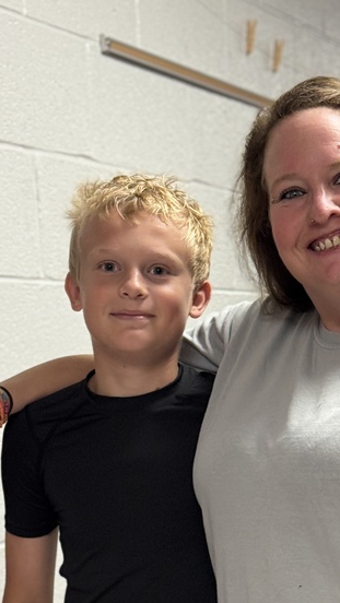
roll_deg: +3.0
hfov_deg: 12.4
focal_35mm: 97
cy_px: 543
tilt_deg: -7.5
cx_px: 274
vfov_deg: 21.5
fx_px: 1553
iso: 250
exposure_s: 1/42
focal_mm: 6.76
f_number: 1.78
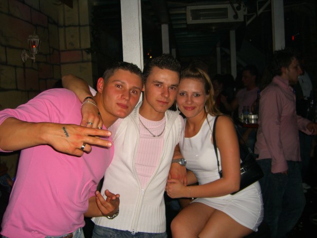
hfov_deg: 49.0
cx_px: 158
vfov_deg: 37.7
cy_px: 119
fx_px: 348
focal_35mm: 38
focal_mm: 7.9
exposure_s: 1/60
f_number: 2.8
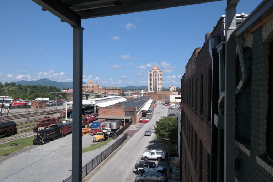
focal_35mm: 30
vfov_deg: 43.6
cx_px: 136
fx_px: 227
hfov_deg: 61.9
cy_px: 91
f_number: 7.1
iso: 100
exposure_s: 1/180
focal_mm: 20
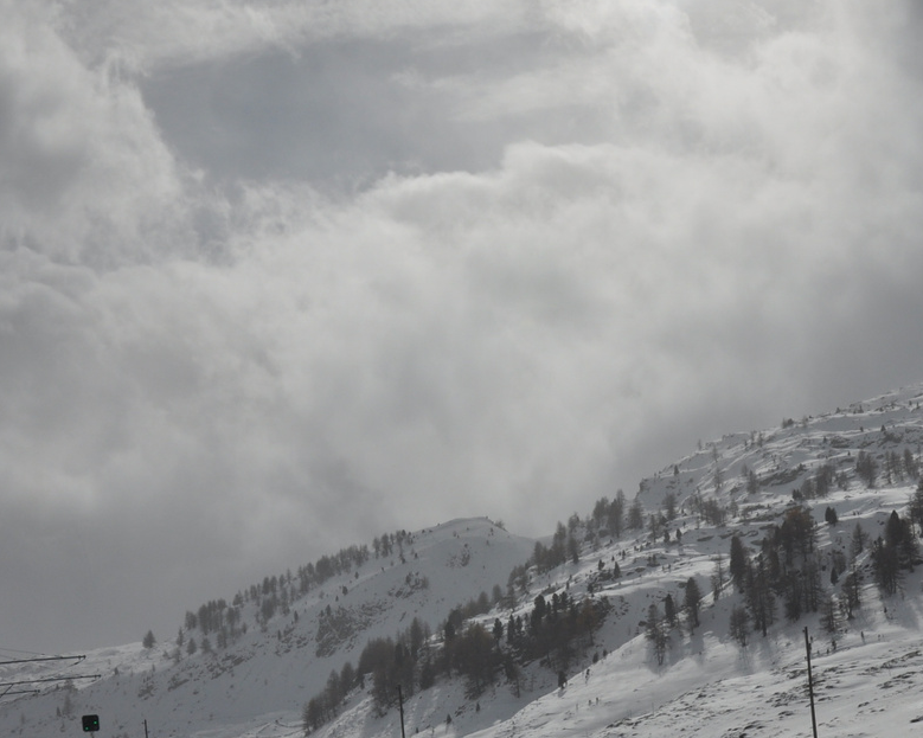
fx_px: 2130
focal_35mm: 78
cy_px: 698
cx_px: 486
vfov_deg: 19.2
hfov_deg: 24.4
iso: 200
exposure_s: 1/500
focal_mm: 24
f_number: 11
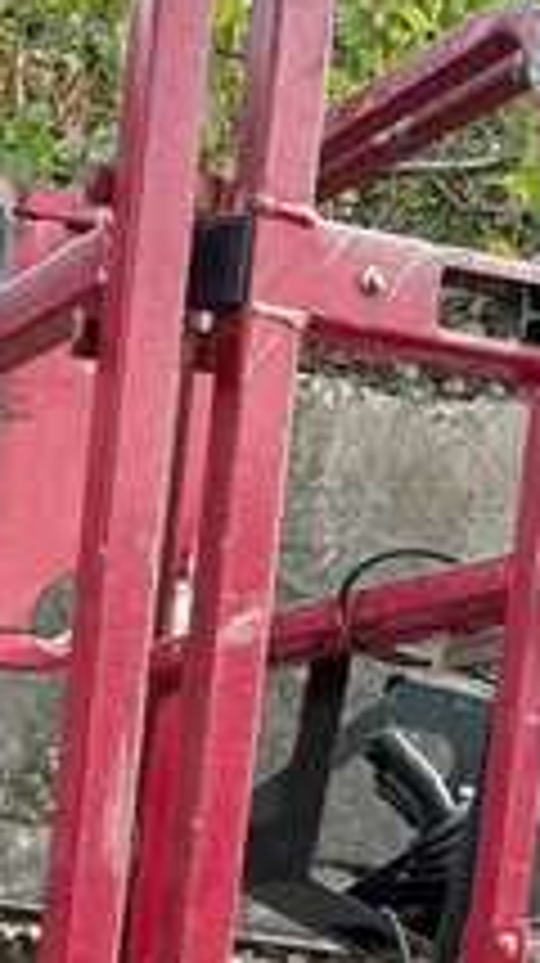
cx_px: -166
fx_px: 2475
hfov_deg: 12.1
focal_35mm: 97
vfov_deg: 20.1
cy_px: 1267
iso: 50
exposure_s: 1/171
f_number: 1.6
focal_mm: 5.96
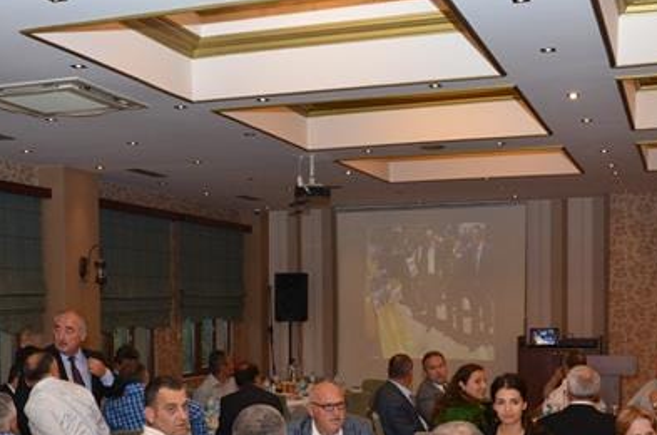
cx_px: 279
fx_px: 1001
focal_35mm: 55
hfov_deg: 36.3
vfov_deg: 24.1
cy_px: 358
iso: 1000
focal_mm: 18
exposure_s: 1/60
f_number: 7.1
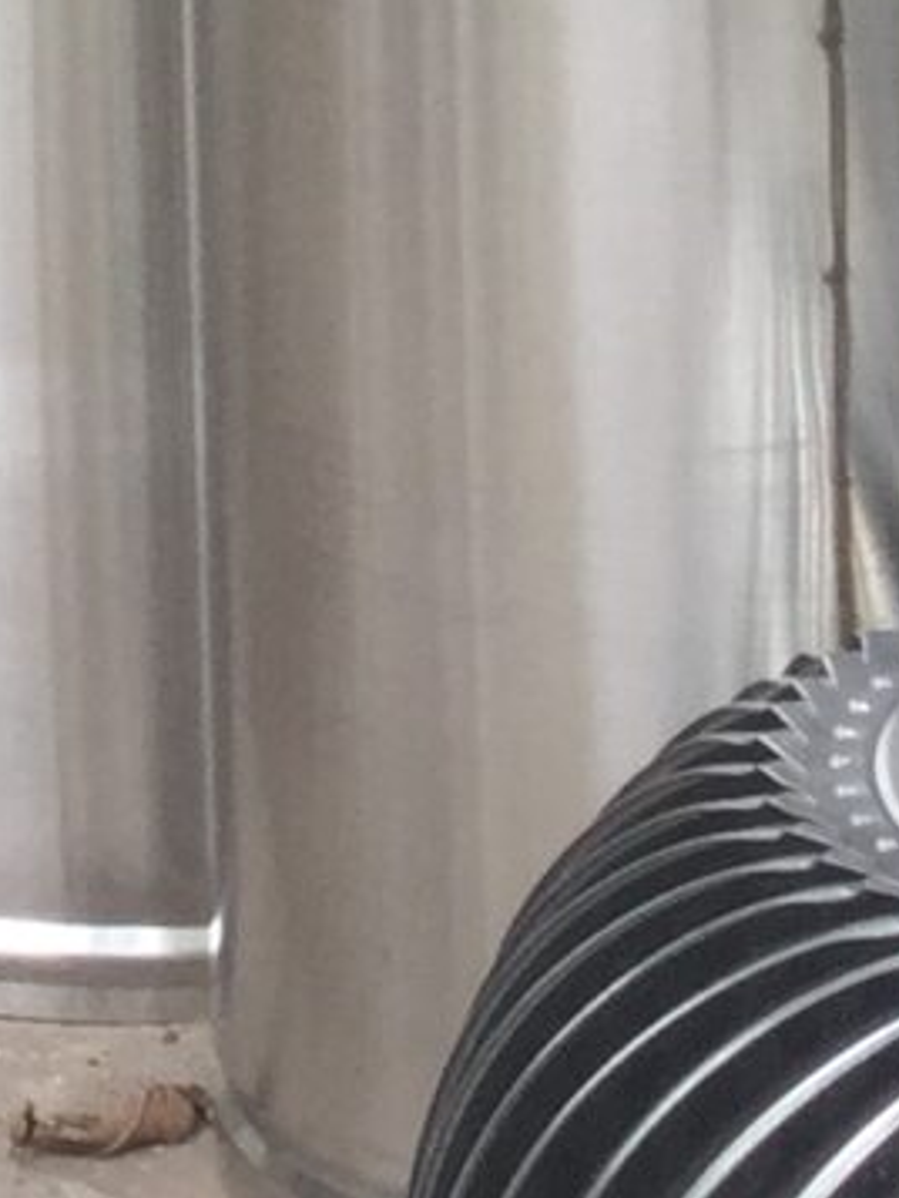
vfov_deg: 8.5
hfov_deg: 6.5
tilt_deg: -5.8
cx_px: -879
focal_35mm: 222
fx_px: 7683
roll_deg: +1.0
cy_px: -1107
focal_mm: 3.3
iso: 32
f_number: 2.4
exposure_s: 1/100
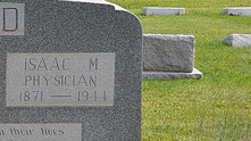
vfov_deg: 9.2
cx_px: -56
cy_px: 103
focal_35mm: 132
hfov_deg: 15.6
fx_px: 878
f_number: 9
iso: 200
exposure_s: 1/320
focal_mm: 32
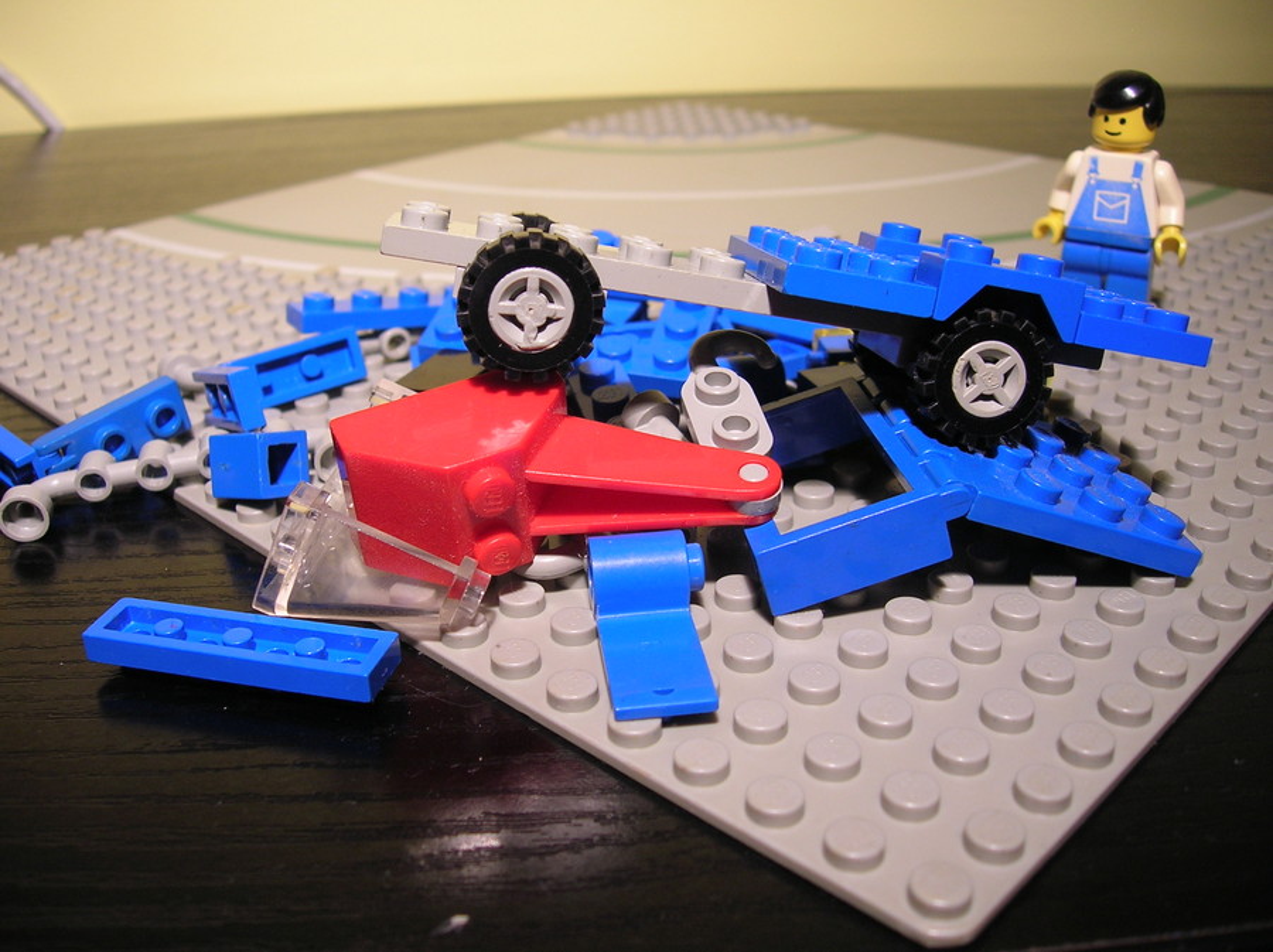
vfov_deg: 41.7
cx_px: 636
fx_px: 1249
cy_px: 476
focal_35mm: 34
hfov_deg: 54.0
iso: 50
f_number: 2.9
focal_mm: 5.7
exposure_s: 1/9.1
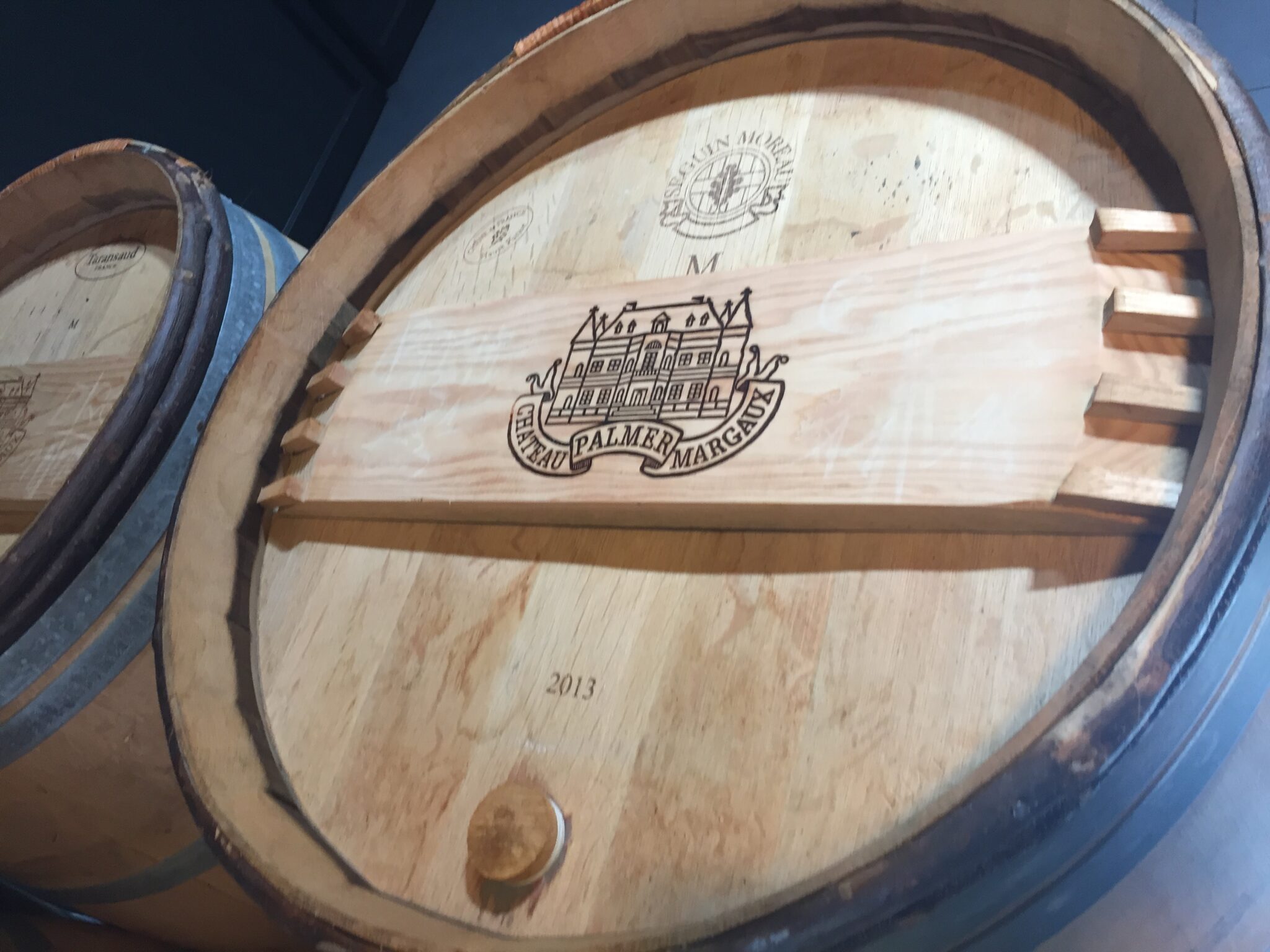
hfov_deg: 61.7
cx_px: 635
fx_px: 1064
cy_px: 476
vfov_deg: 48.2
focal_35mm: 29
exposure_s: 1/33
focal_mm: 4.15
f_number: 2.2
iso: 80
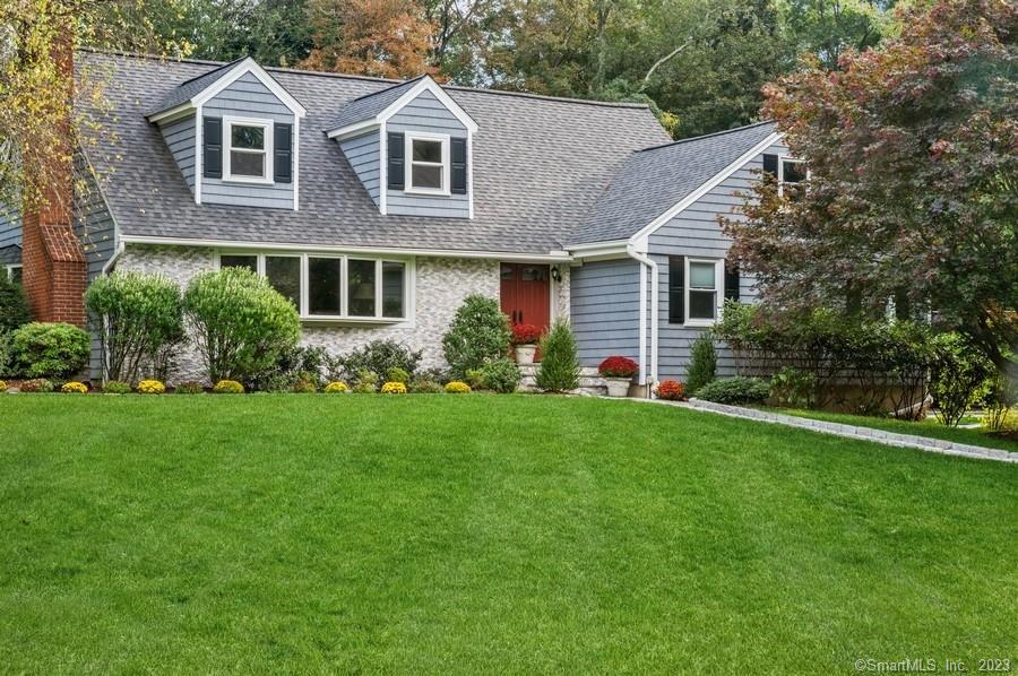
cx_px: 509
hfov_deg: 37.6
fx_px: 1497
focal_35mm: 53
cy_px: 338
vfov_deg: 25.5
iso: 200
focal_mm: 53
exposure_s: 1/15
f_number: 14
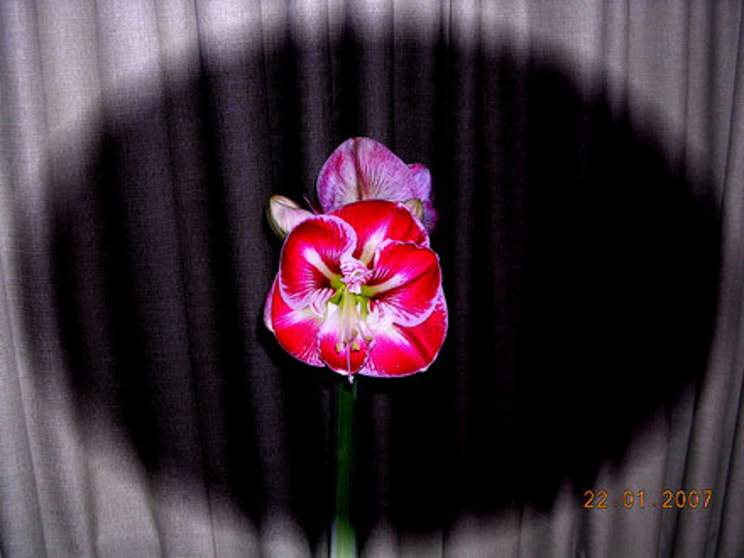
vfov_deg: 37.7
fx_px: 817
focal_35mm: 38
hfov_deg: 49.0
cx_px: 372
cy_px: 279
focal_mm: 5.8
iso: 100
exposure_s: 1/60.1
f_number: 2.8
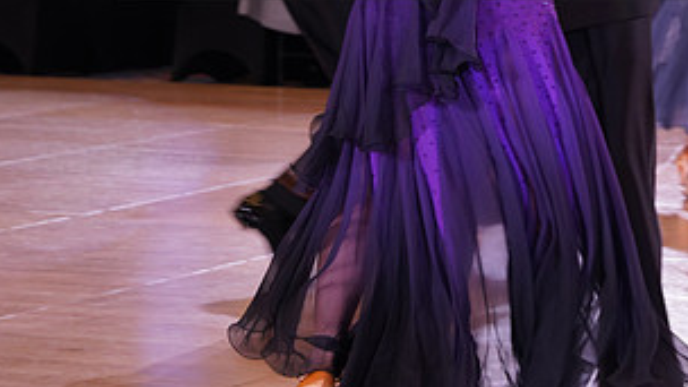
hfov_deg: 11.2
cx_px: 431
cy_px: -75
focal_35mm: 192
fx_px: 3503
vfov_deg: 6.3
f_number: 5
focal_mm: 96
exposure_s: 1/160
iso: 1250
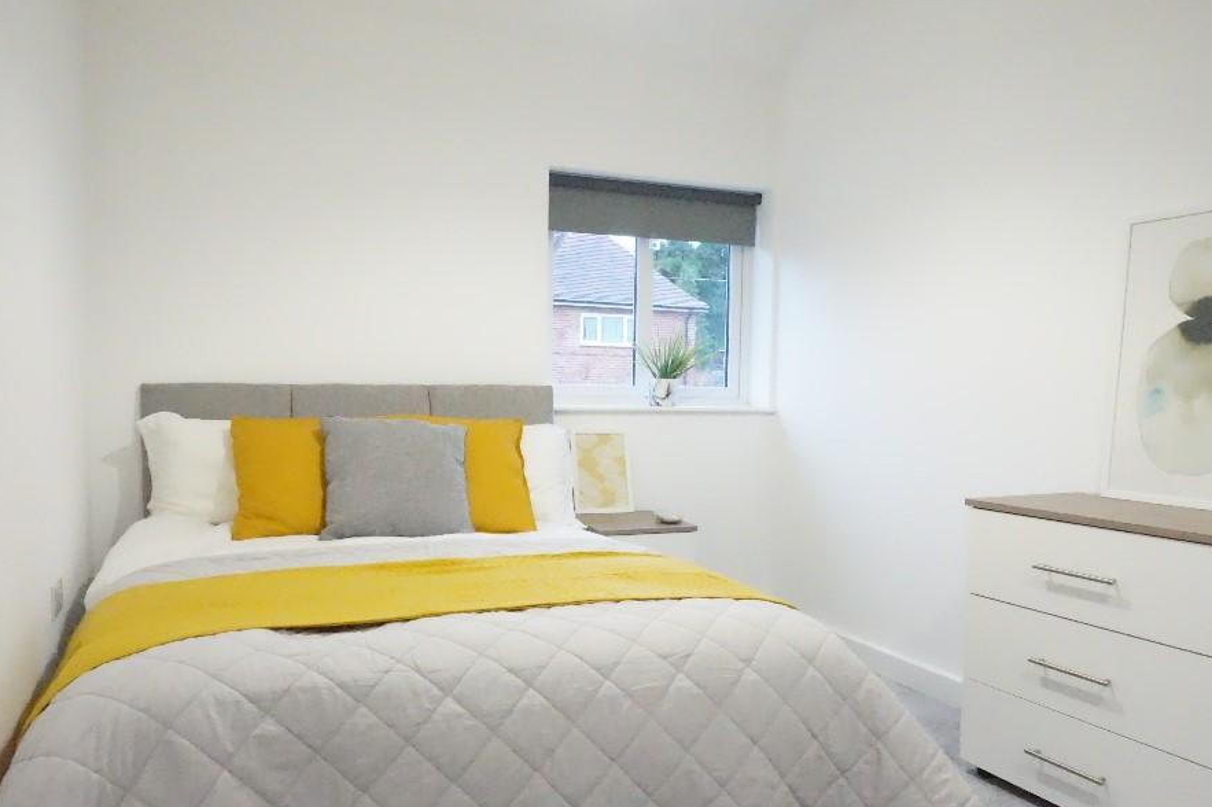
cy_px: 464
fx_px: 995
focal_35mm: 30
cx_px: 673
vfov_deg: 44.0
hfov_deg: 62.5
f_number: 16
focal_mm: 17
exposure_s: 1/30
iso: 16000
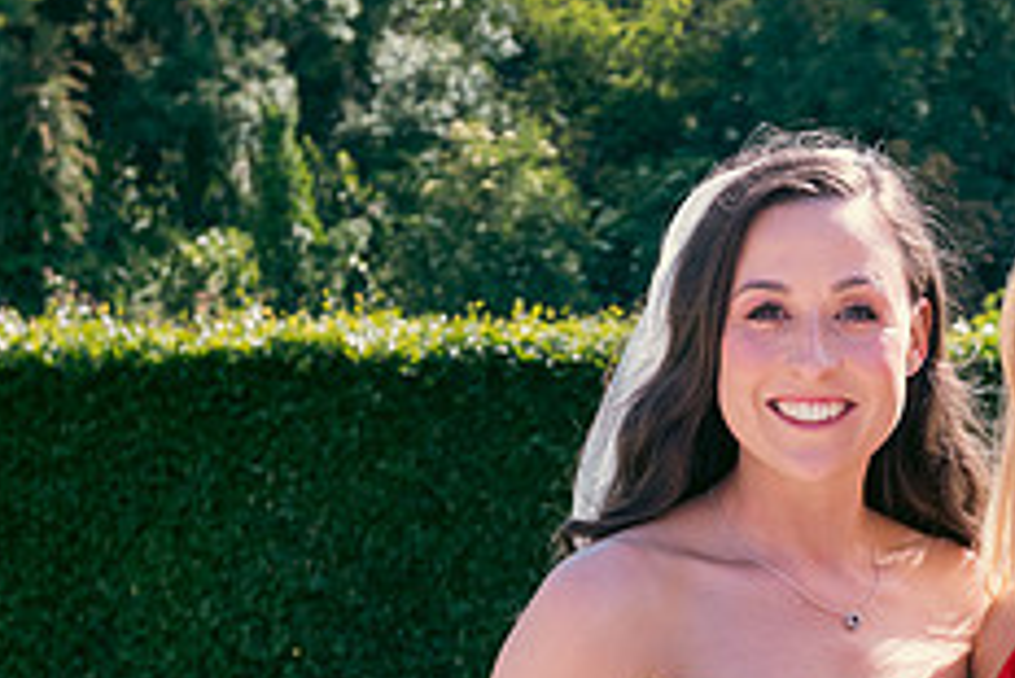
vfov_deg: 12.9
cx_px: 827
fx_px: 2962
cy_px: 636
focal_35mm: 105
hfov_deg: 19.2
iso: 200
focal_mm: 42
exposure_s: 1/320
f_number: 6.3
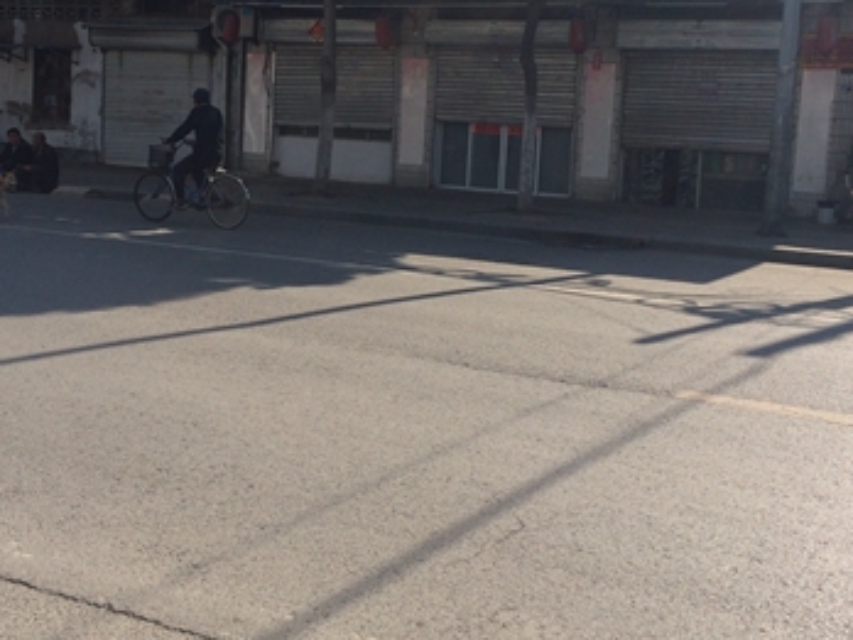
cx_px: 397
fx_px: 1232
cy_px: 235
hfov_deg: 38.2
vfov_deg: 29.0
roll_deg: -3.5
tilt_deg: -8.0
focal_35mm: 50
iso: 32
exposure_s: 1/2053
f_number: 2.2
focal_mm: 4.15
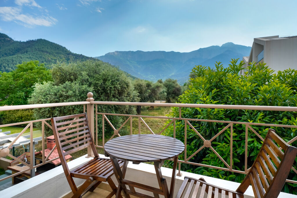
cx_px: 148
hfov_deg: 86.9
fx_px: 157
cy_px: 99
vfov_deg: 64.6
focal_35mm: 19
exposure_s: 1/500
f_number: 10
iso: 320
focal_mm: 19
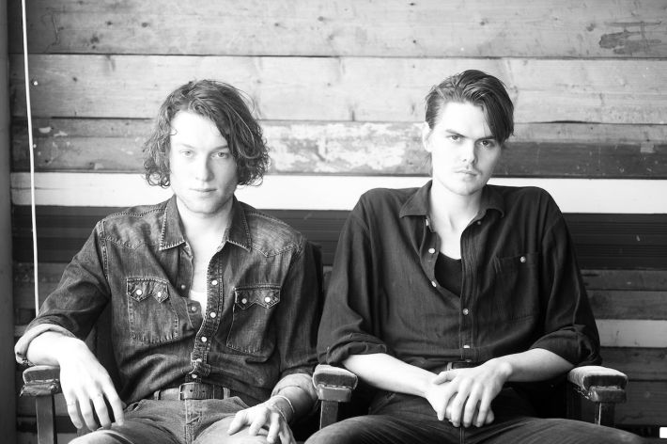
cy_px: 222
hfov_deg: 22.6
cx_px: 334
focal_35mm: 90
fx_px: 1666
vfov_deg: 15.2
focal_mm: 90
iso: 500
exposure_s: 1/320
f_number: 3
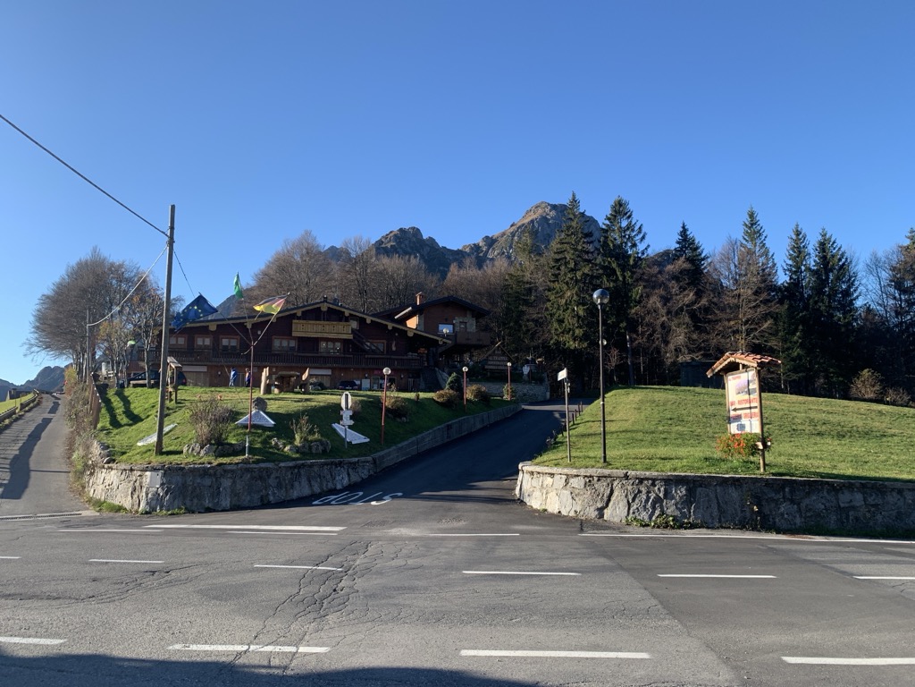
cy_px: 344
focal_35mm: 26
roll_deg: -0.6
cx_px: 458
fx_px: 687
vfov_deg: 53.1
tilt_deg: +7.6
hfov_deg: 67.3
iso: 25
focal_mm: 4.25
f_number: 1.8
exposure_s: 1/871
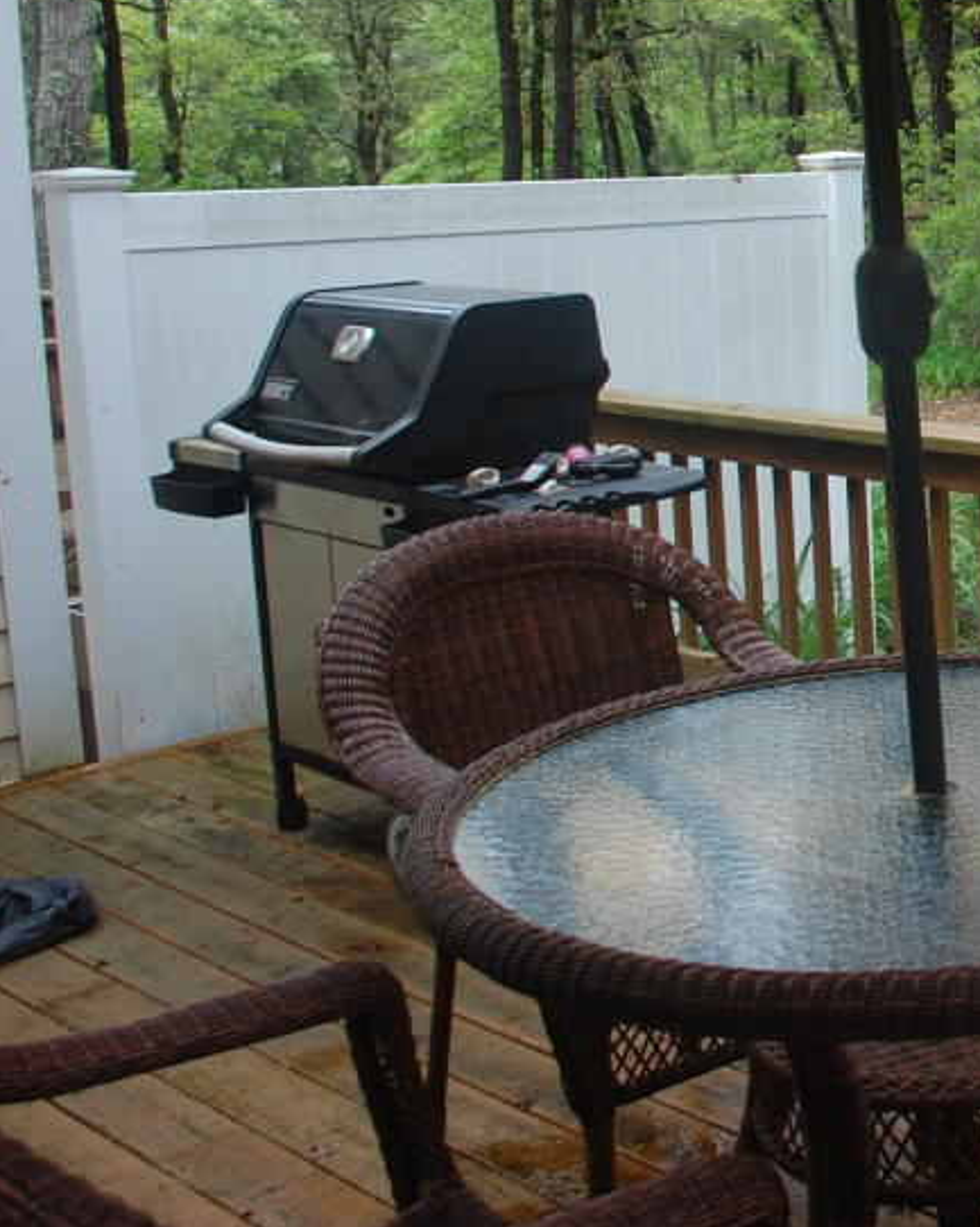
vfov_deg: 34.4
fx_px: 1959
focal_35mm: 54
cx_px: 1266
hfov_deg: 24.6
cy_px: 383
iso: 200
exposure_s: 1/125
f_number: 5.6
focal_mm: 18
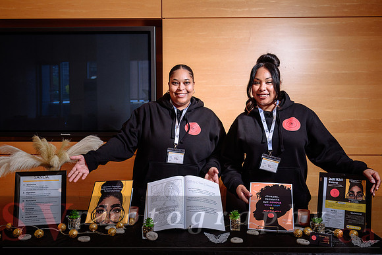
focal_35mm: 33
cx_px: 195
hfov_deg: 57.9
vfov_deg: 40.5
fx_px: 345
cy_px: 138
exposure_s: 1/160
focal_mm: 29
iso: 500
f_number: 4
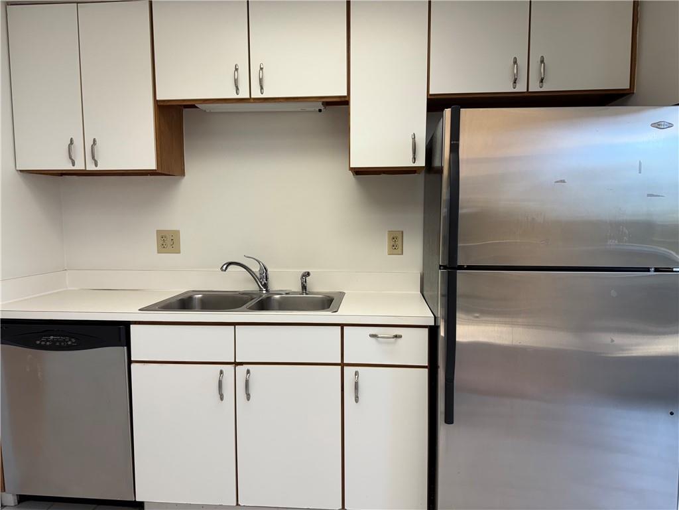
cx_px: 340
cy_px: 255
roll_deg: -0.4
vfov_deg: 56.8
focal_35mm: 24
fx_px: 471
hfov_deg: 71.6
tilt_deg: -4.8
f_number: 1.78
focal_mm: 6.76
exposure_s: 1/120
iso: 64
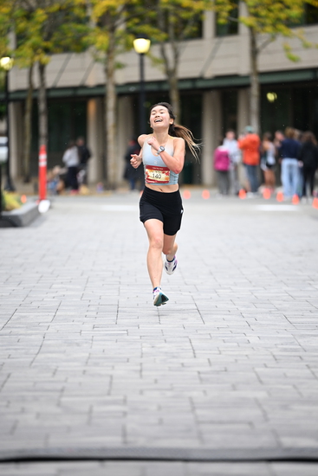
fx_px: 2648
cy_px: 238
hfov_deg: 6.9
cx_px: 159
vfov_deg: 10.3
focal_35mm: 200
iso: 1250
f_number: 2.8
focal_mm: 200
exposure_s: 1/1250
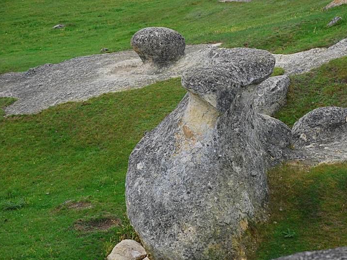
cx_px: 193
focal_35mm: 114
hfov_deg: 17.3
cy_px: 130
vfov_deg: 13.0
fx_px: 1142
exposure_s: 1/500
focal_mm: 70
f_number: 6.3
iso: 400
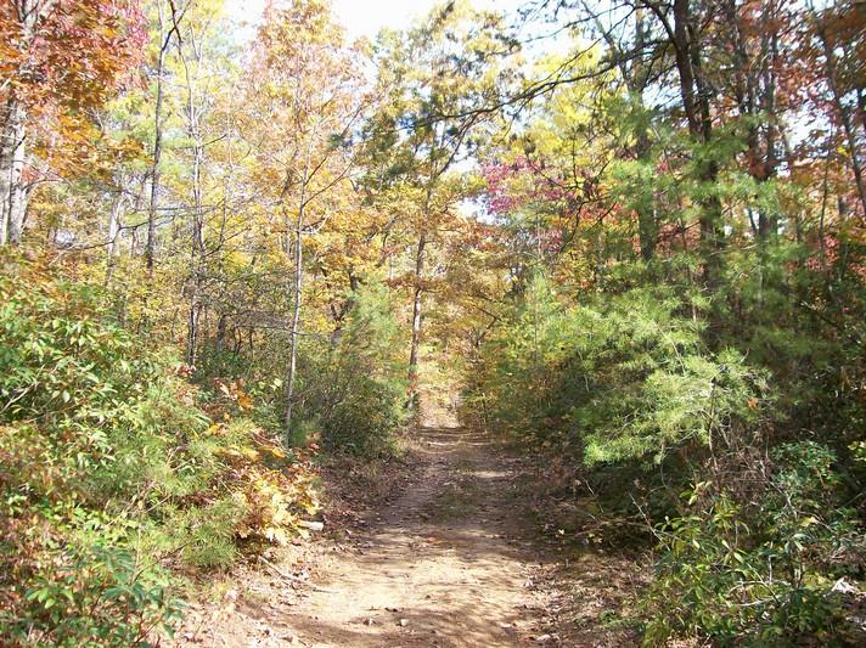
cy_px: 324
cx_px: 433
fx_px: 900
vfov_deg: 39.6
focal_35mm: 36
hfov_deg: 51.4
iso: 80
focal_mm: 6
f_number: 2.7
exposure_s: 1/216
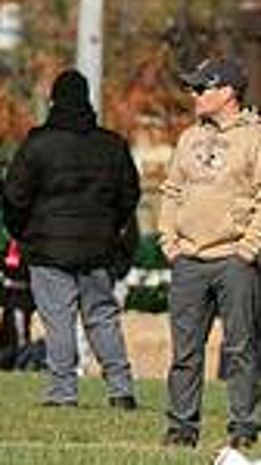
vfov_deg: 1.2
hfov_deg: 0.7
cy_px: 626
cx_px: 739
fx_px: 22530
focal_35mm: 1825
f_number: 5.6
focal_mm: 200
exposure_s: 1/1600
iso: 250
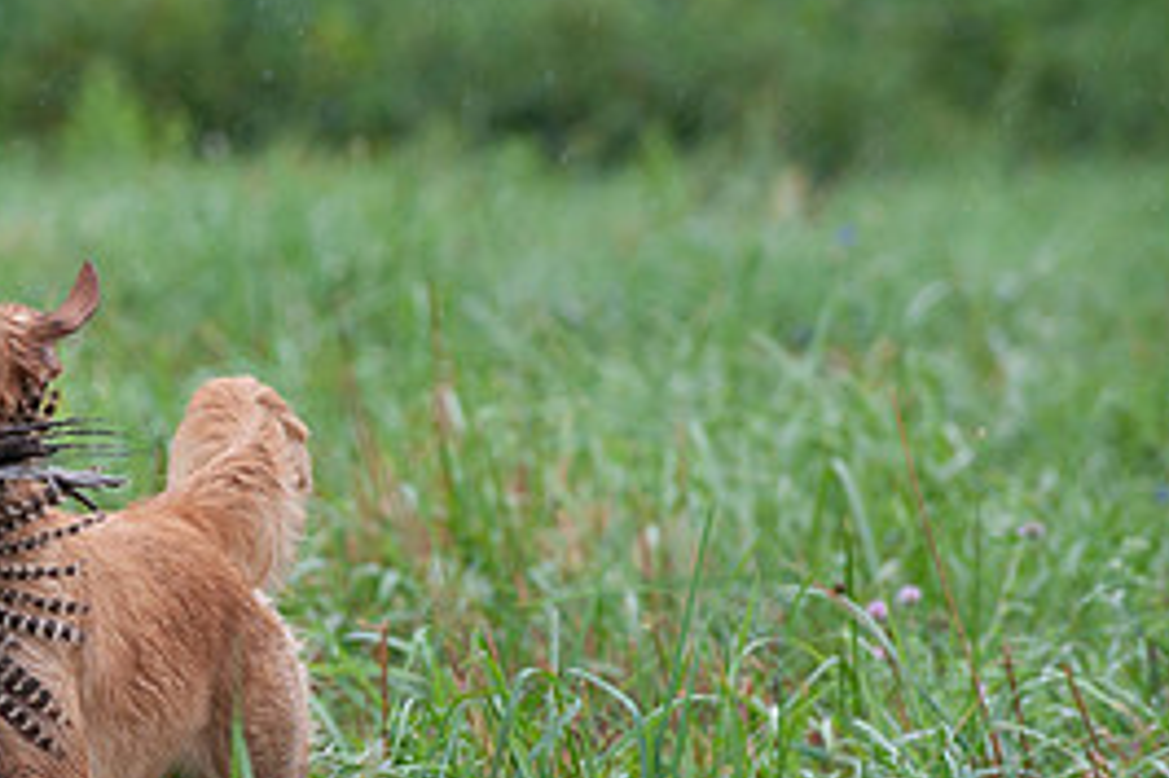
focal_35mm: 436
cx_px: 13
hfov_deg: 4.7
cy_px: 637
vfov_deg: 3.1
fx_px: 14149
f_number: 5.6
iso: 800
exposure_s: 1/800
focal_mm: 200
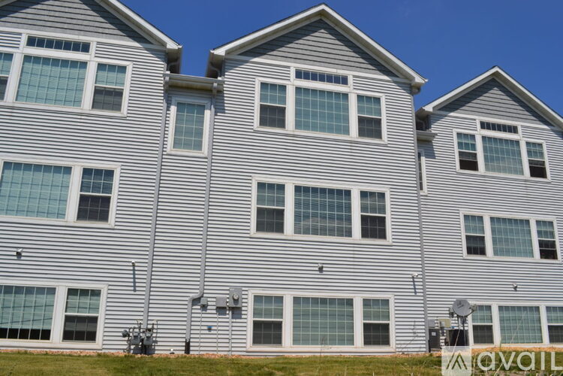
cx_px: 282
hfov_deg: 61.9
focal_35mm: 30
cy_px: 188
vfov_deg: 43.6
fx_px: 469
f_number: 10
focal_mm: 20
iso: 100
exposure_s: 1/400
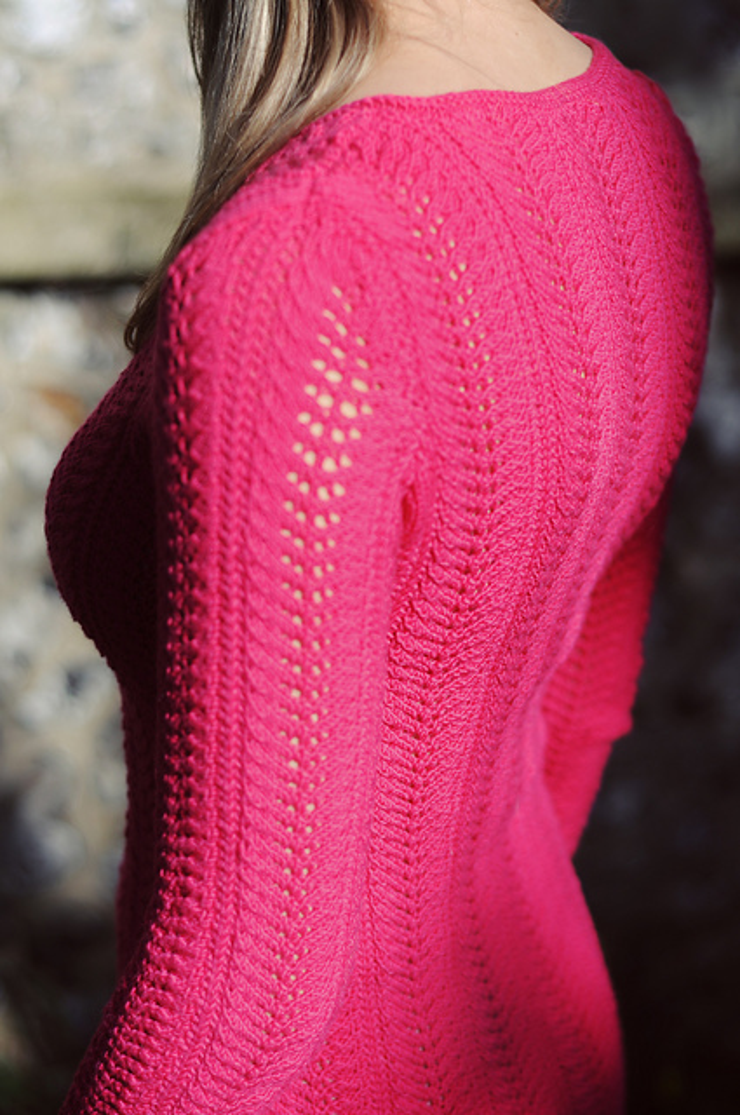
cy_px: 558
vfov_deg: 27.0
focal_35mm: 75
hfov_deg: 18.1
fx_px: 2319
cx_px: 370
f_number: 2.5
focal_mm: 50
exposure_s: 1/4000
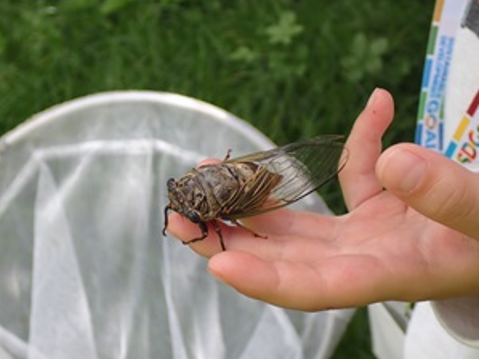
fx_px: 927
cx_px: 229
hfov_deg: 29.0
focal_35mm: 67
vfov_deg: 21.9
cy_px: 194
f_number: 3.2
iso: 100
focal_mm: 9.01
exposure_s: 1/250
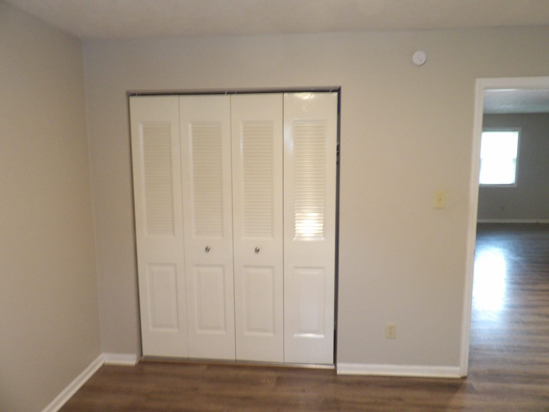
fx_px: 381
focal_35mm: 24
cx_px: 274
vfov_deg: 56.8
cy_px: 206
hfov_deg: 71.6
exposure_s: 1/17
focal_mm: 4.3
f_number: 3.2
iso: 433
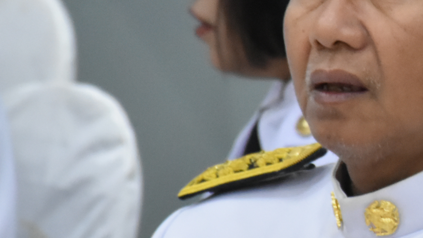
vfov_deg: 1.6
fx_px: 8266
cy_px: 74
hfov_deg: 2.9
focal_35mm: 737
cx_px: 437
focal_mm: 140
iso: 3200
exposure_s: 1/60
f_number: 5.6
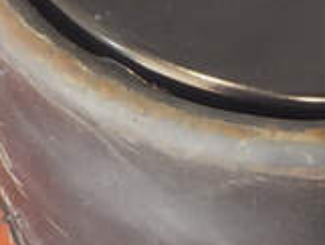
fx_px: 1118
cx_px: 256
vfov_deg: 12.3
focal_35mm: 119
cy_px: -22
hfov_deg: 16.4
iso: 160
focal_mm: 4.1
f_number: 3.3
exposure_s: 1/30
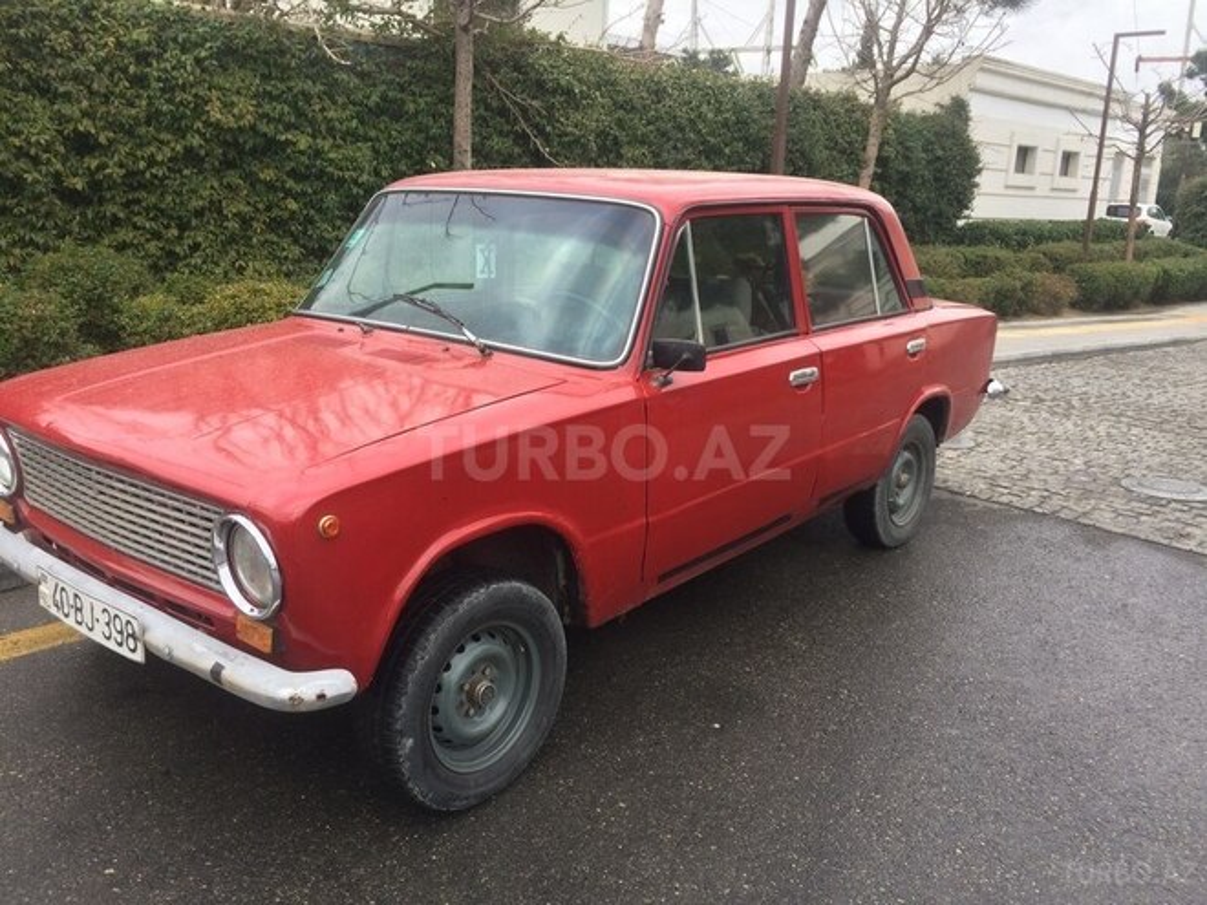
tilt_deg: -15.1
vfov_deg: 48.2
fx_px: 1011
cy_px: 452
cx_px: 604
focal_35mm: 29
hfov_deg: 61.7
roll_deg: -1.0
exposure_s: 1/100
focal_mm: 4.15
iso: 40
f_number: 2.2
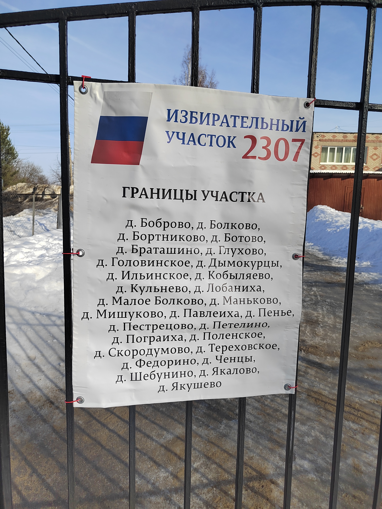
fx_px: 338
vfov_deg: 73.9
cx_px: 191
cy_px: 254
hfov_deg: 58.9
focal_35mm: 23
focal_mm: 5.52
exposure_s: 1/2150
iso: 234
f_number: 1.9
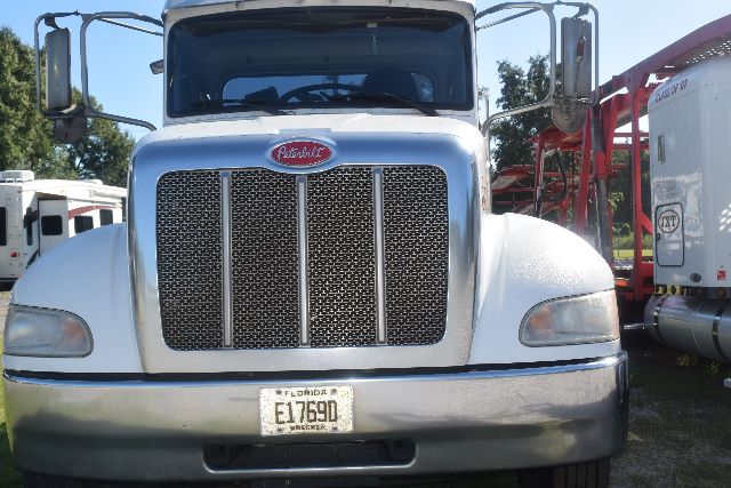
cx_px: 366
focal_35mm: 42
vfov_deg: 31.9
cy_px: 244
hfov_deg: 46.4
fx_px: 853
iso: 100
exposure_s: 1/200
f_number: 10
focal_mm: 28
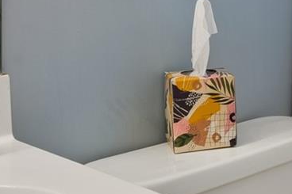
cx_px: 350
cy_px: -84
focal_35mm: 91
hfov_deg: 20.8
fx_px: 740
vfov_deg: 14.1
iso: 100
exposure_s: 1/2
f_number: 13
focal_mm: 16.4
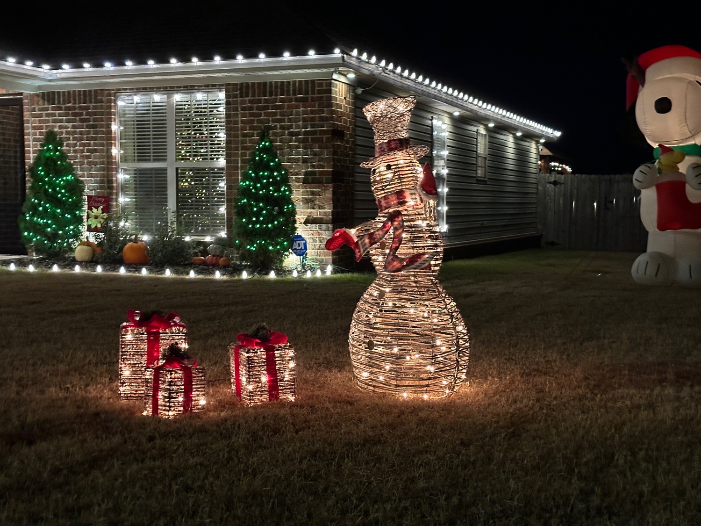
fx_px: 972
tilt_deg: -2.9
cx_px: 350
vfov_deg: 30.3
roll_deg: +0.3
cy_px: 263
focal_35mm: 48
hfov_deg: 39.7
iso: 640
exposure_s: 1/24
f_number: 1.78
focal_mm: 6.86
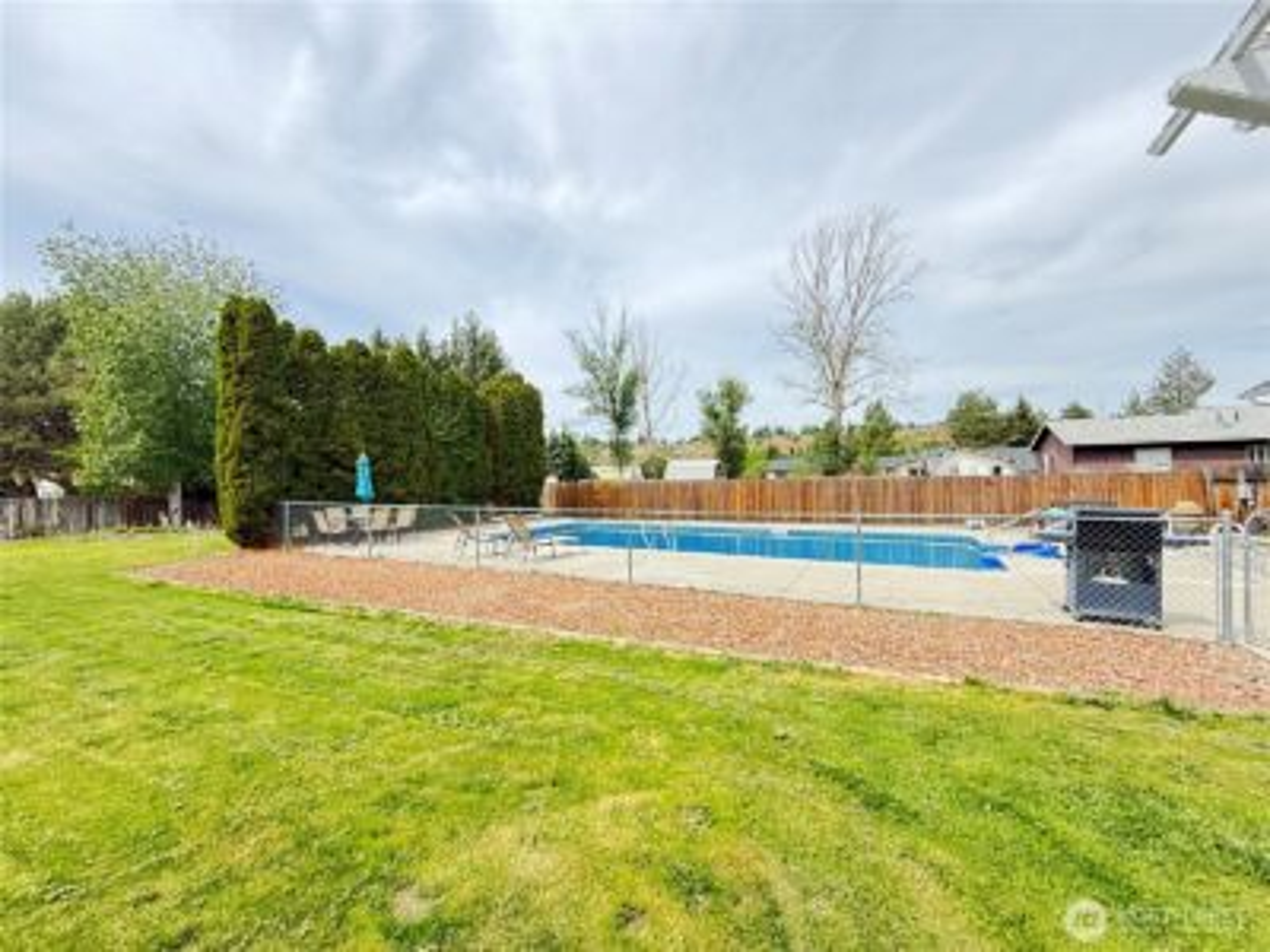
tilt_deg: +0.3
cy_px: 476
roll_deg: +0.3
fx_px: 514
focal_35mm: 14
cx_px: 635
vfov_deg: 85.7
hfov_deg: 102.1
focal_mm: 2.22
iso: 64
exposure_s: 1/261
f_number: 2.2
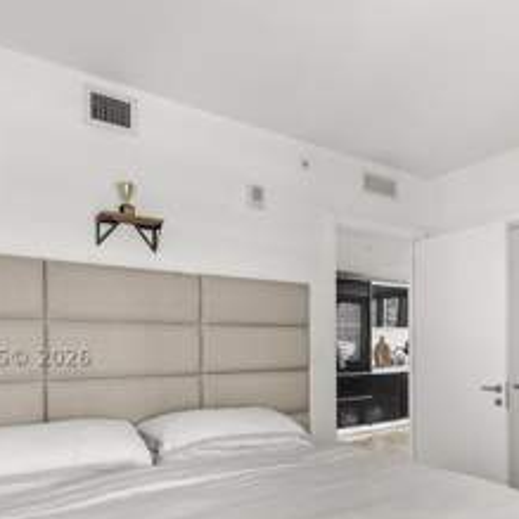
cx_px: 353
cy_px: 355
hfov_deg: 55.9
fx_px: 475
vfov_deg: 55.8
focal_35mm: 28
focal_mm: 15
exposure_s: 1/4
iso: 320
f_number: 8
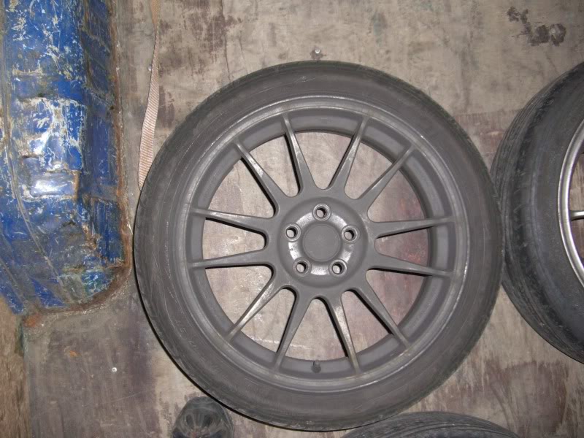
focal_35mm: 38
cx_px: 292
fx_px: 641
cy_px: 219
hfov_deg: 49.0
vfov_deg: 37.7
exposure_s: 1/60
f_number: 2.8
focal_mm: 7.9
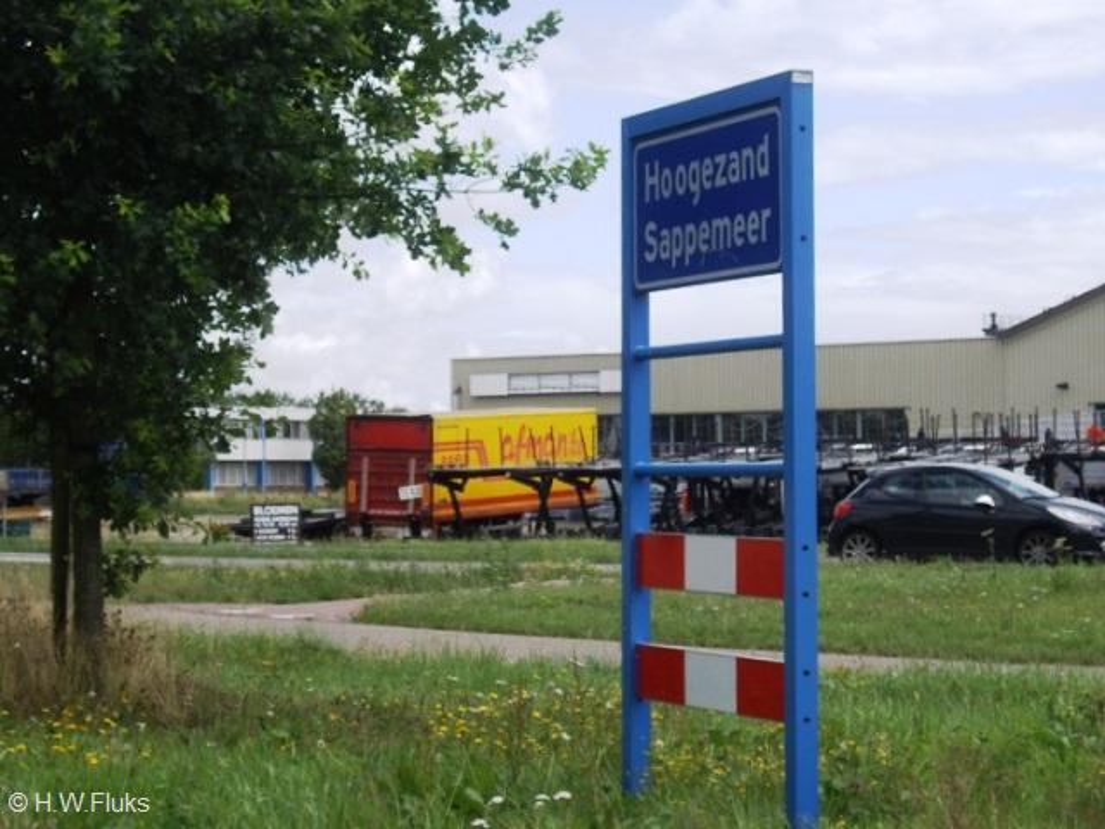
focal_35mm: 65
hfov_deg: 29.8
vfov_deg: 22.6
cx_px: 552
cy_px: 414
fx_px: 2075
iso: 64
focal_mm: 13.7
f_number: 3.8
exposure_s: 1/640
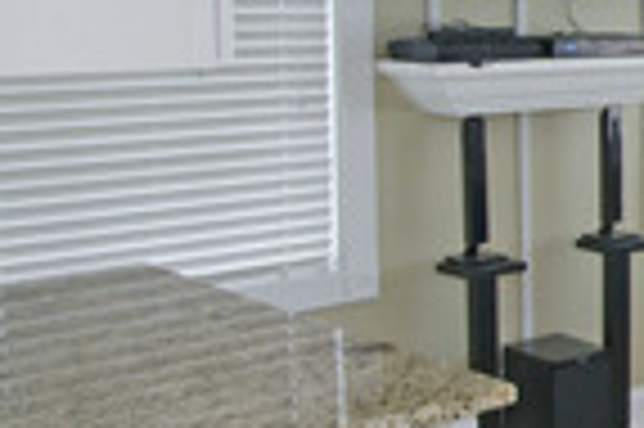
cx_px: 1153
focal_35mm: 67
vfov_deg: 19.8
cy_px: 32
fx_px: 1197
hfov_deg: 20.9
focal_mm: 10
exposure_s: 1/50
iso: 500
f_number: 8
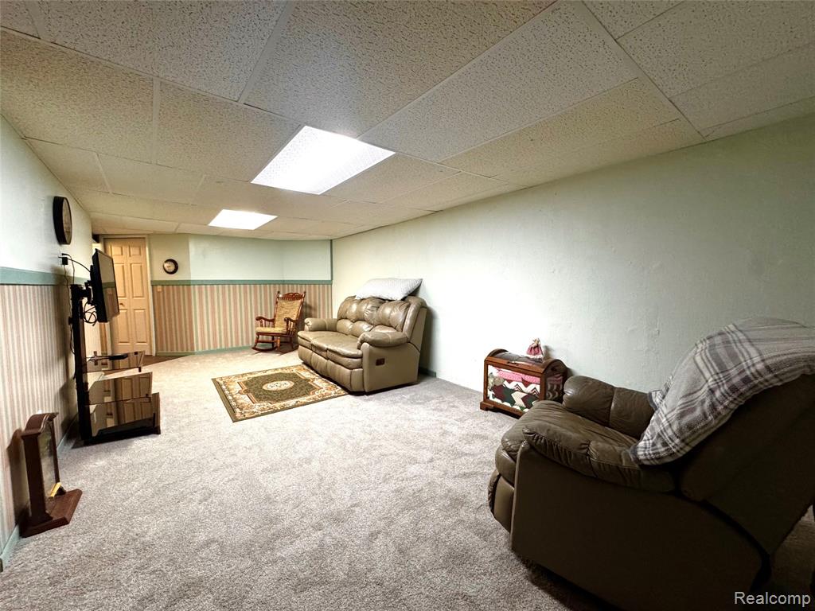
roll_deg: +0.9
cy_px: 306
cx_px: 408
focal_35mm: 14
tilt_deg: -4.0
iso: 400
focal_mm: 2.22
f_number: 2.2
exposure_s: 1/60
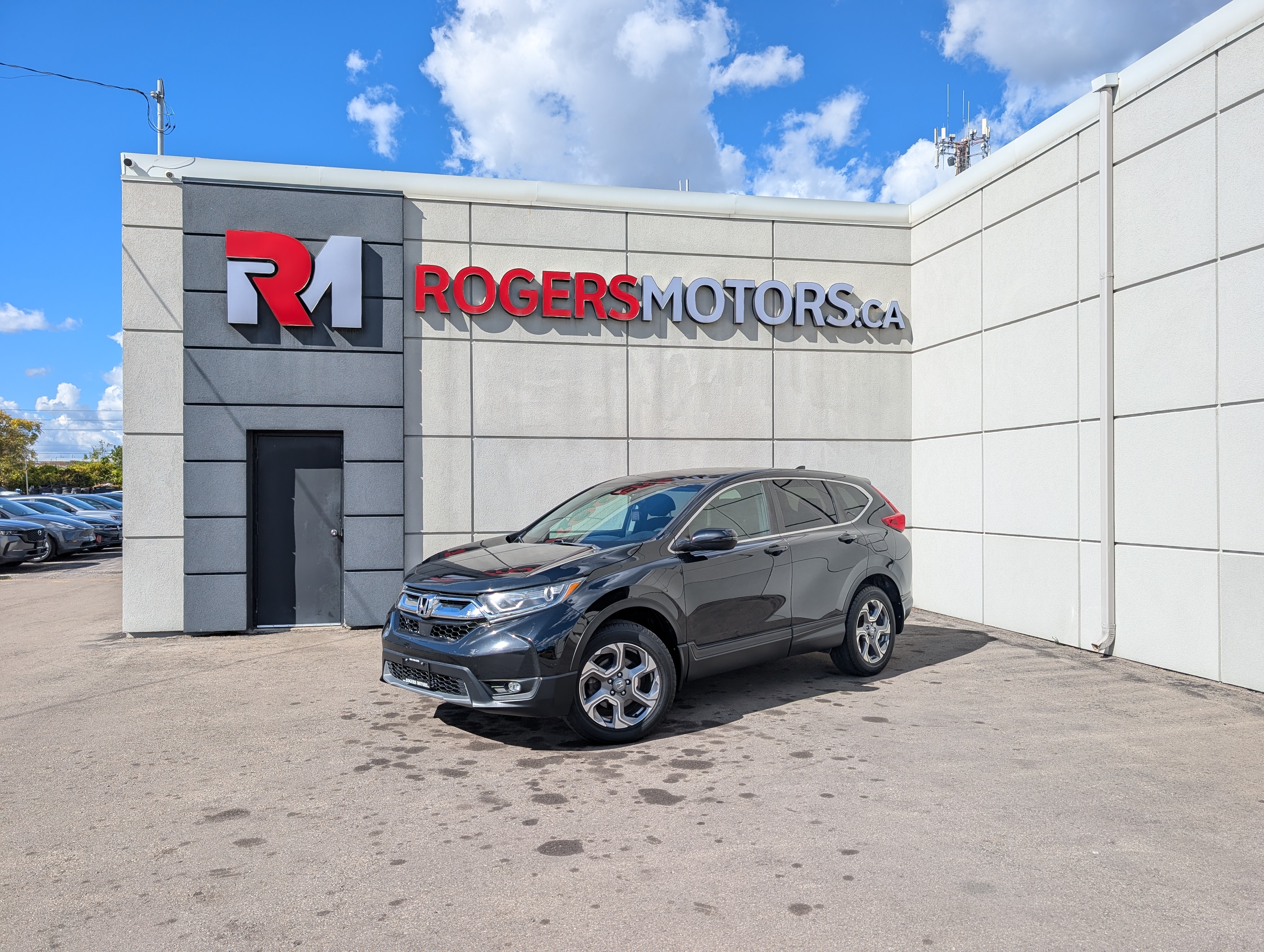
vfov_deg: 56.9
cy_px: 476
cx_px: 632
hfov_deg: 71.5
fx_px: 878
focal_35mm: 24
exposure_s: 1/968
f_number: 1.68
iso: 21
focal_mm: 6.9
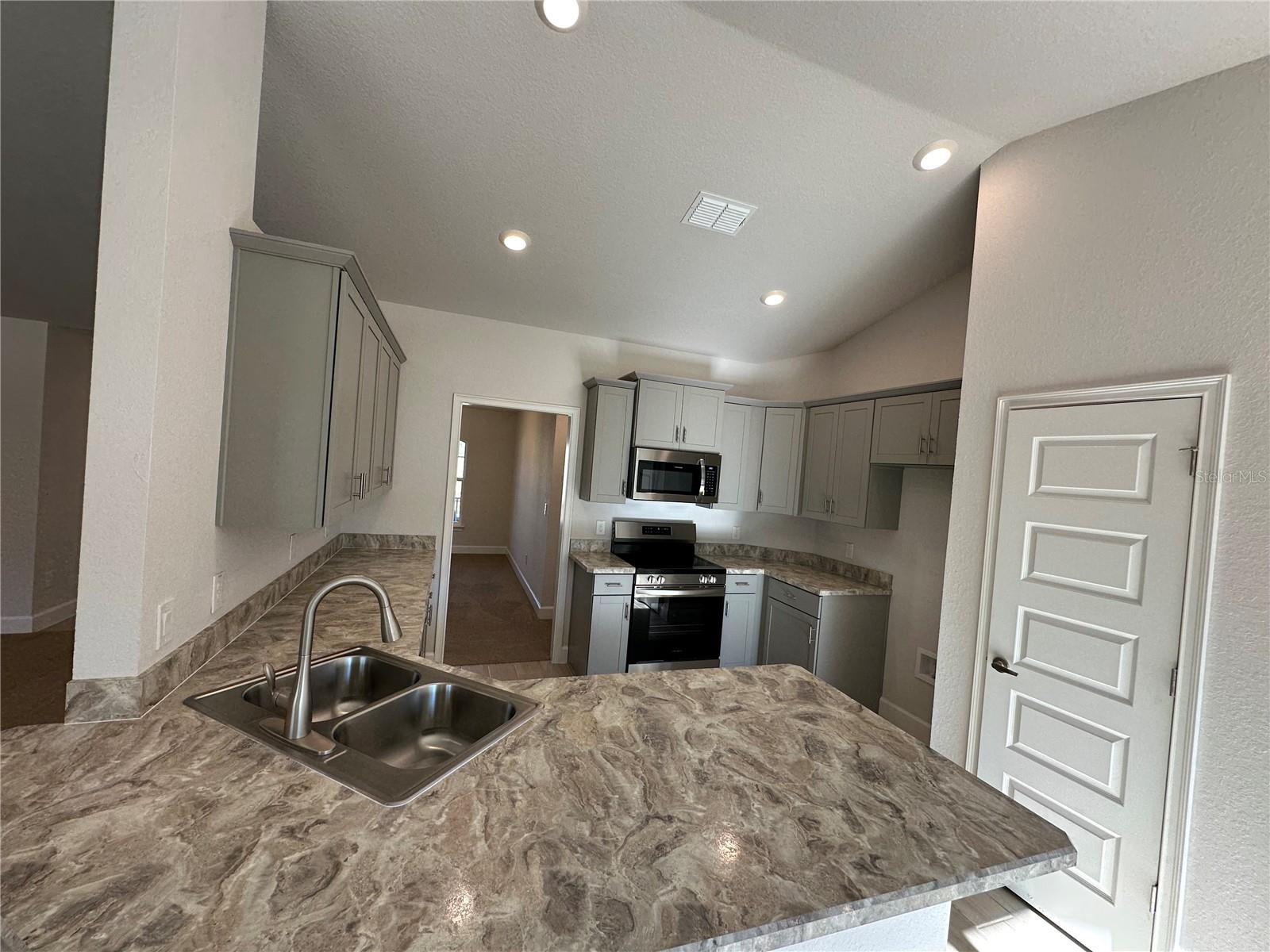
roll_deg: -4.7
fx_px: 514
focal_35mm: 14
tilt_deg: +0.4
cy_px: 476
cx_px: 635
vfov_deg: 85.7
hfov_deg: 102.1
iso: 80
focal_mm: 2.22
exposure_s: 1/120
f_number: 2.2
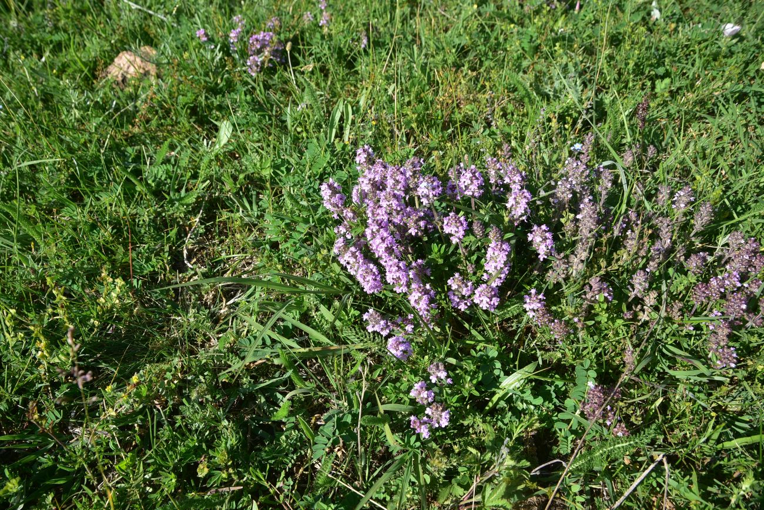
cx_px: 382
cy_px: 255
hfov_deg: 39.6
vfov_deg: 27.0
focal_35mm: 50
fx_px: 1061
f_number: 11
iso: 160
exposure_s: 1/125
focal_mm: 50
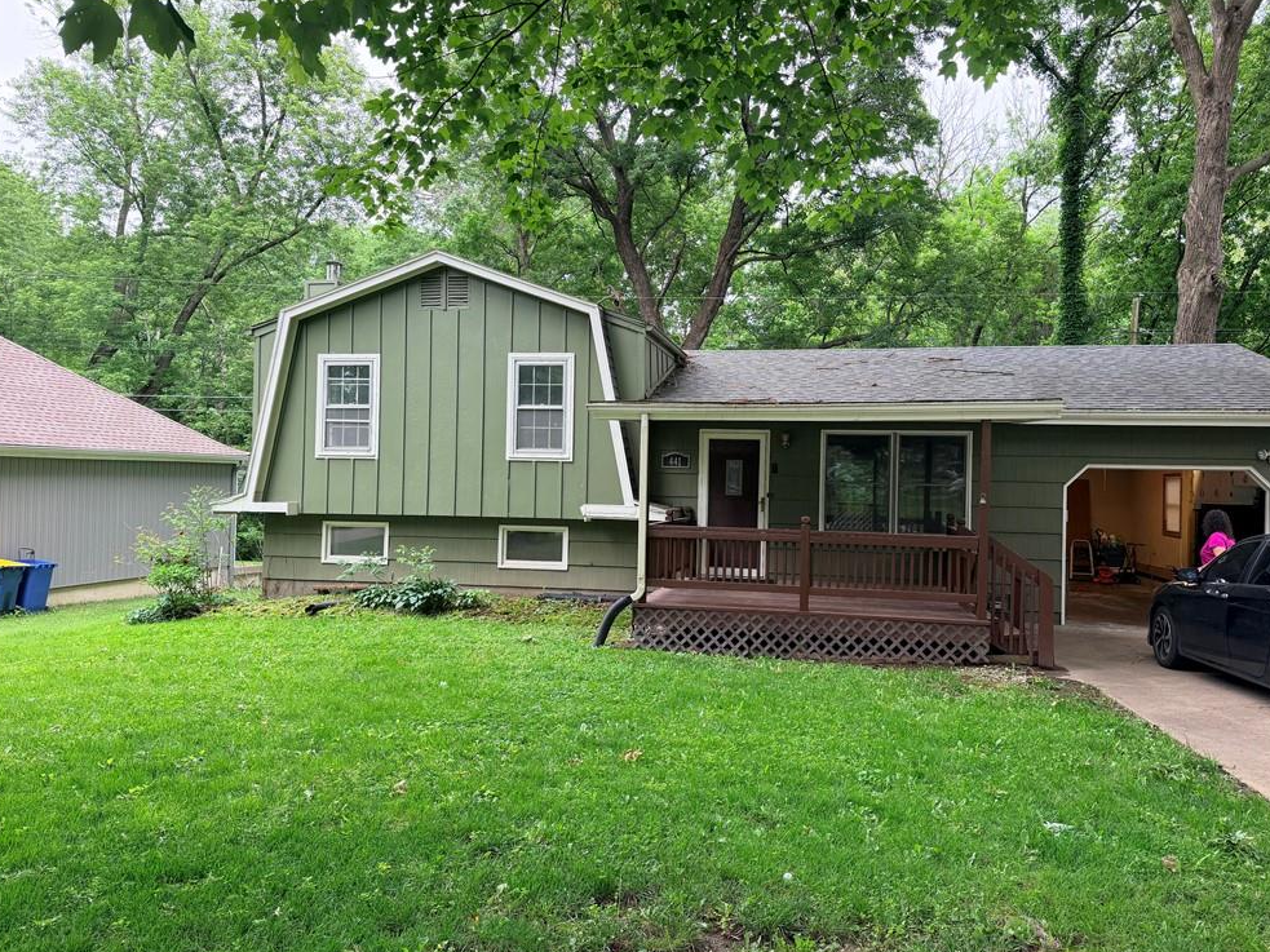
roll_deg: -1.0
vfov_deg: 54.9
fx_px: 917
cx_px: 645
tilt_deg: +0.5
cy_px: 470
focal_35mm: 25
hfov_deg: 69.4
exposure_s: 1/136
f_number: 1.78
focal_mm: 6.76
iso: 100
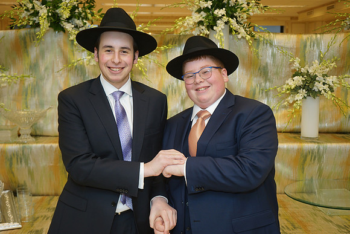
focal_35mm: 43
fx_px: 418
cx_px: 175
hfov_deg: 45.4
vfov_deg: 31.2
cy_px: 117
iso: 400
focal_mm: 43
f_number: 5
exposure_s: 1/100
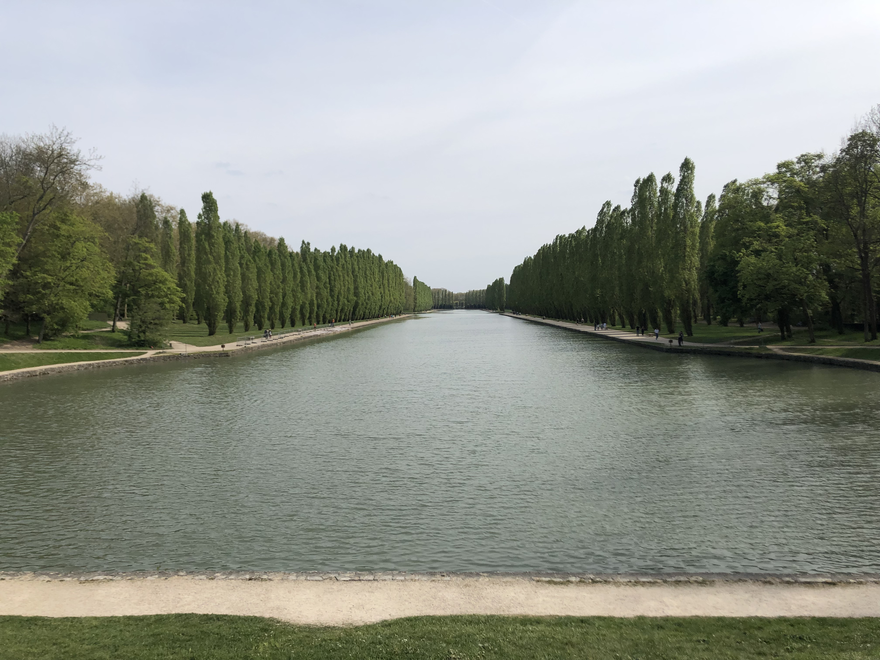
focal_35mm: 28
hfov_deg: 63.4
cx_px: 440
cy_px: 330
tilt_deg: -2.7
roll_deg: +1.7
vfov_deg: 49.7
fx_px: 712
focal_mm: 4
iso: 20
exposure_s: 1/2703
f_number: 1.8
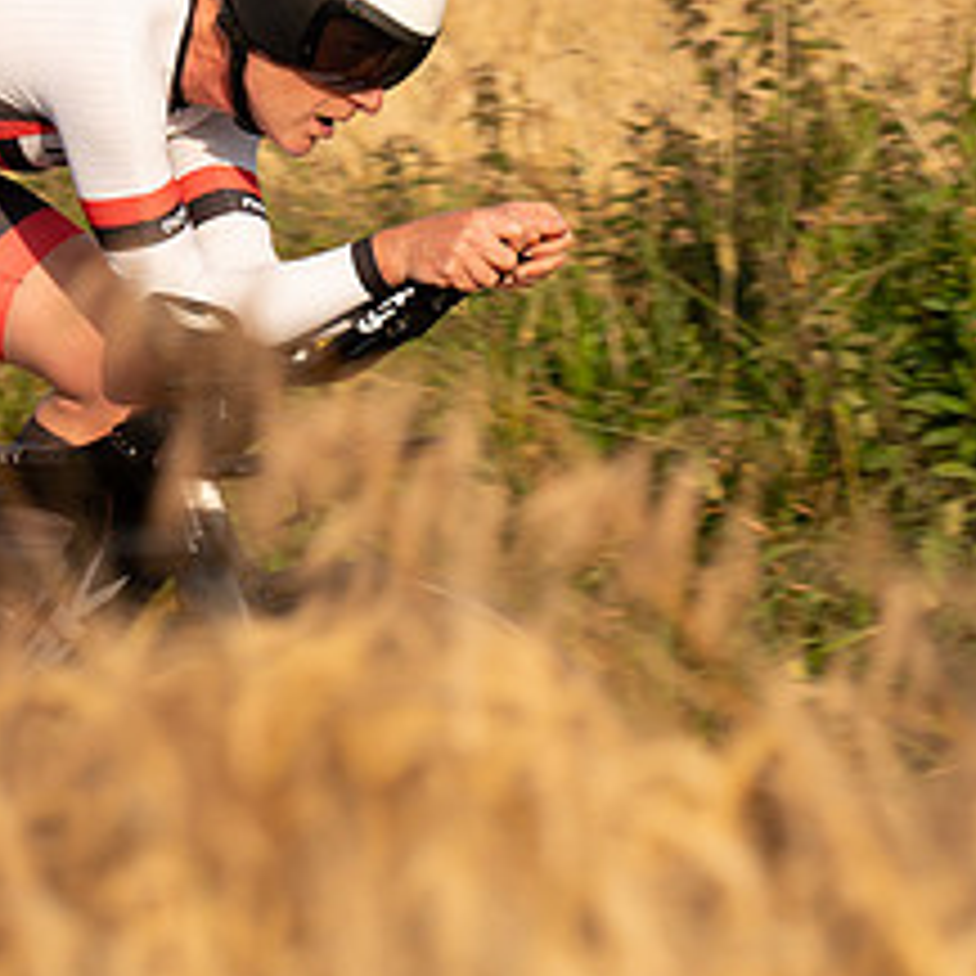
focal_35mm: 381
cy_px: 141
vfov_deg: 4.6
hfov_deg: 4.6
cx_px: 58
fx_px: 12154
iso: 160
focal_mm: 111
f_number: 4.5
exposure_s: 1/800
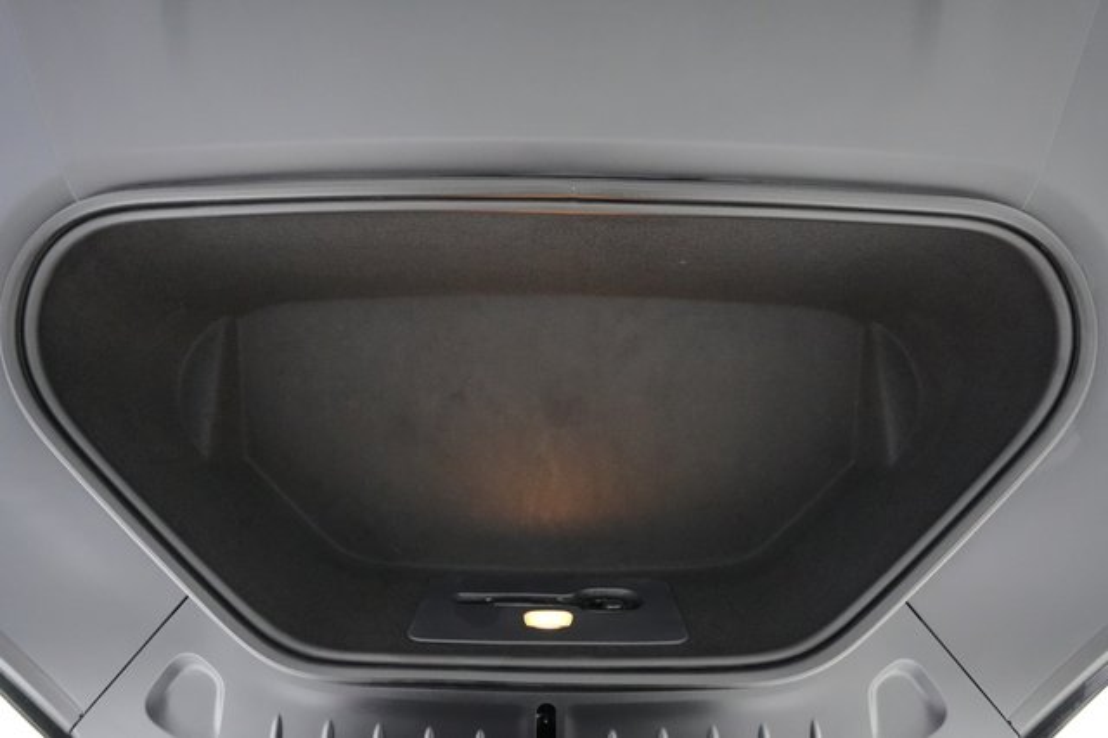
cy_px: 369
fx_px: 738
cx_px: 554
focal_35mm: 24
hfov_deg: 73.8
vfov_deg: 53.1
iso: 12800
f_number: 2.8
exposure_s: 1/100
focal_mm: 24
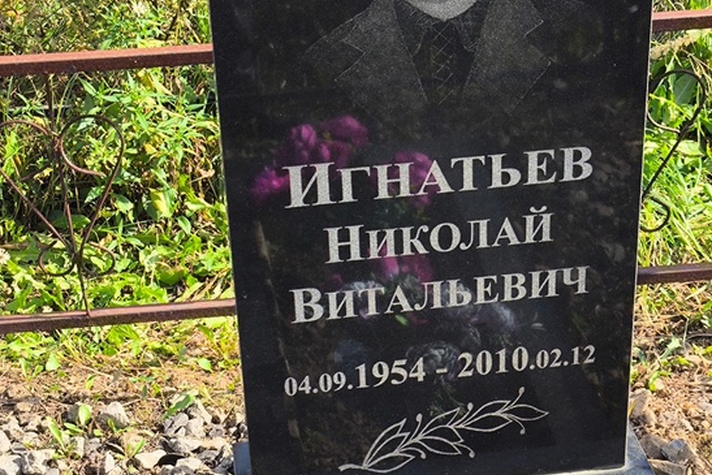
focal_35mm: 76
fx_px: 1503
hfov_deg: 26.6
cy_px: 260
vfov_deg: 18.0
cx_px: 361
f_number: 1.7
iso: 50
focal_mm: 4.71
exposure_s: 1/532
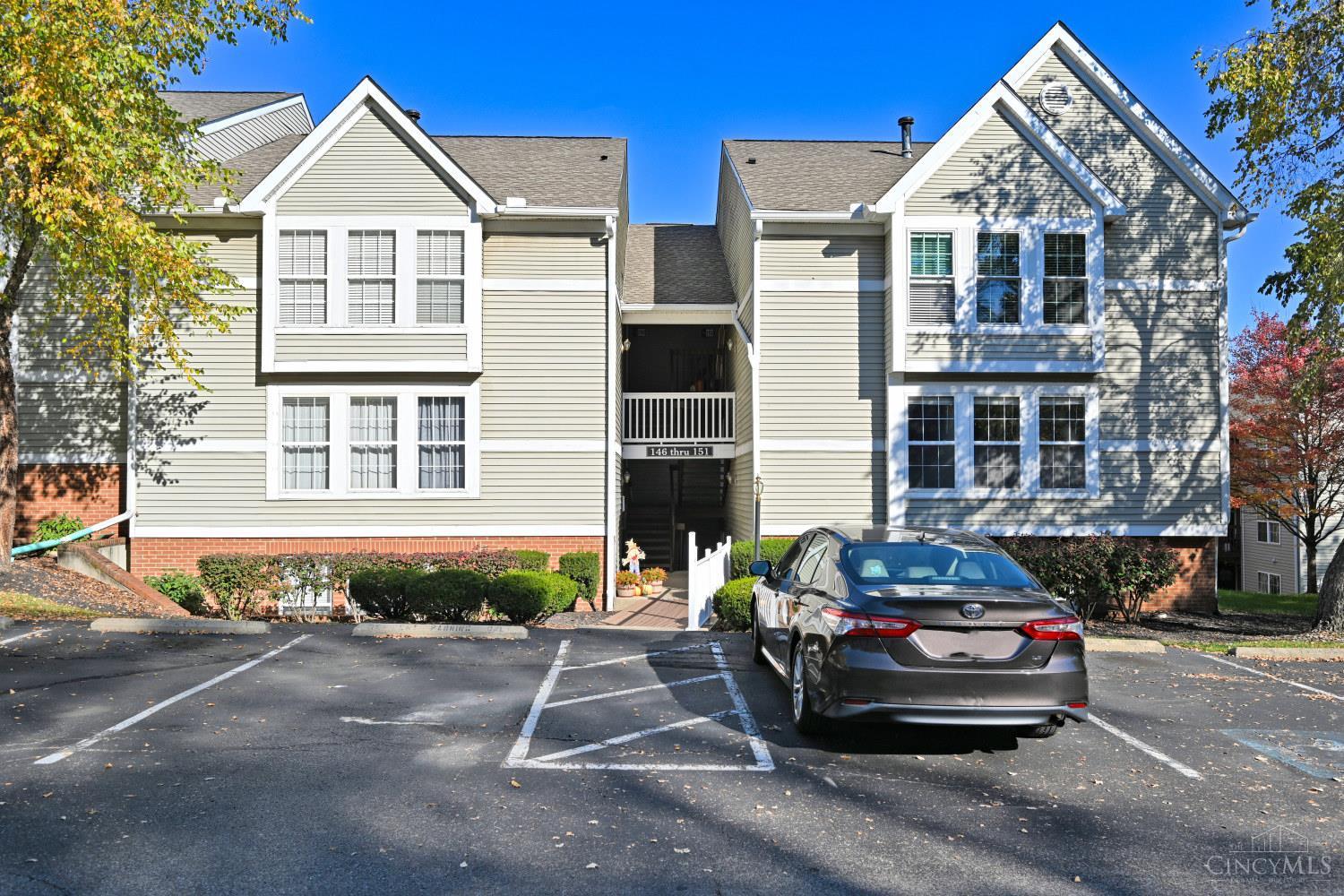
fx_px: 933
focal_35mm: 25
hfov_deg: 71.5
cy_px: 448
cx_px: 672
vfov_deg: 51.3
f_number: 7.1
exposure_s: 1/400
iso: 100
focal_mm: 25
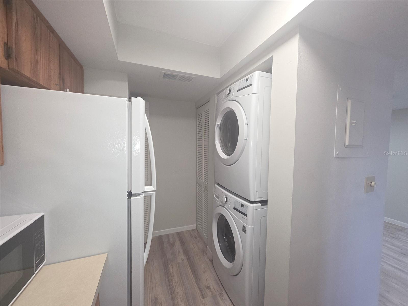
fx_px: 153
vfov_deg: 89.9
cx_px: 204
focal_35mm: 13
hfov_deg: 106.2
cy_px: 153
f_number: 1.9
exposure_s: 1/60
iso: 125
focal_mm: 2.2
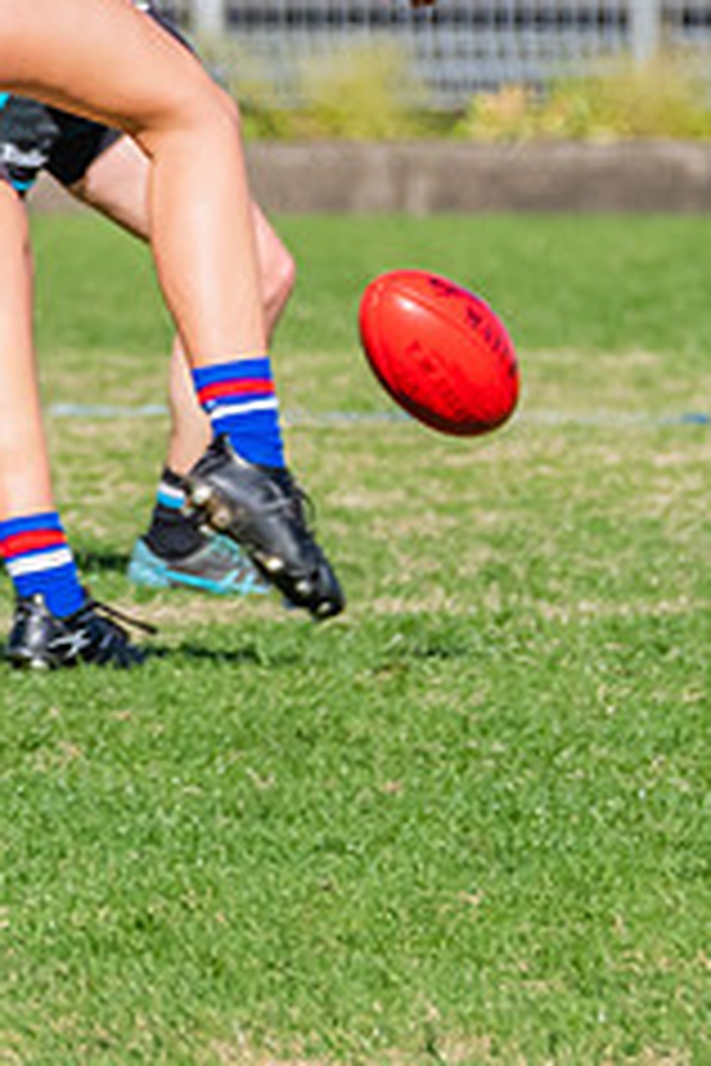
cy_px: 62
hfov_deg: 0.7
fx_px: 57616
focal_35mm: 1945
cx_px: 587
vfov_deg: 1.1
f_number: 10
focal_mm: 420
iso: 800
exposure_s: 1/1600
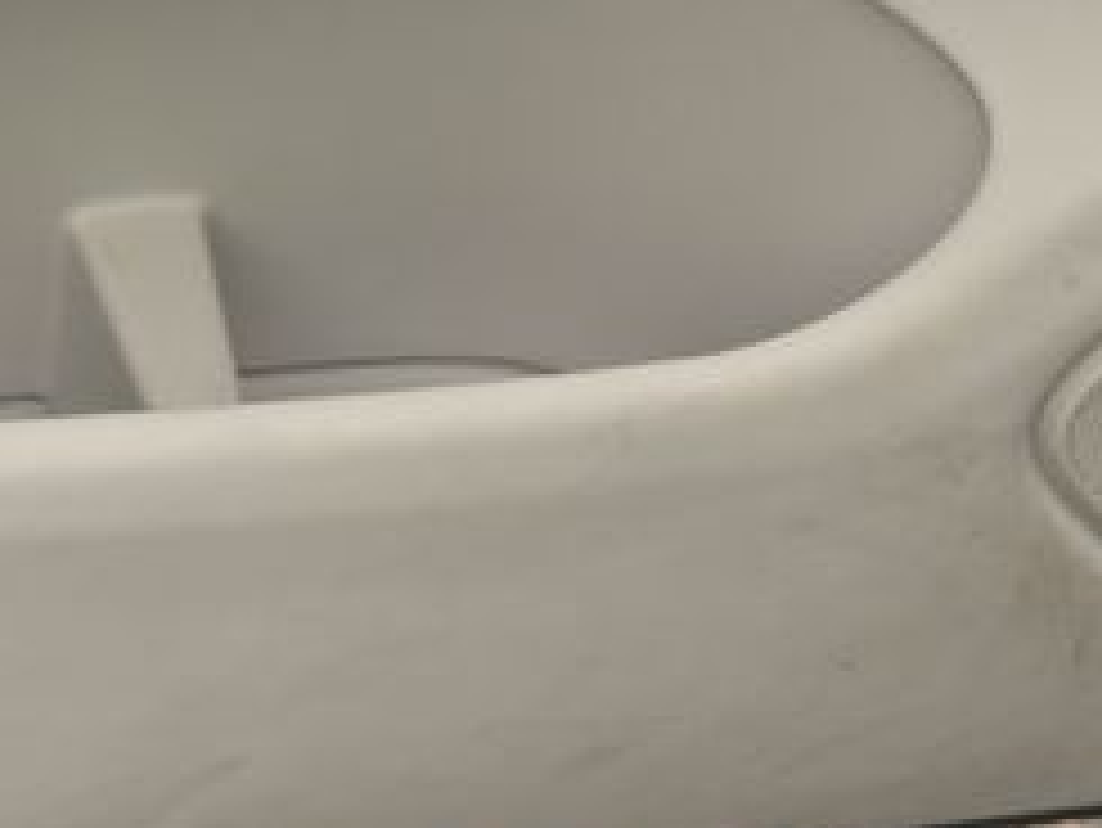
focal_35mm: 150
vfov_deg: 9.4
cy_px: -729
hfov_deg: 12.8
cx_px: -288
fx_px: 4778
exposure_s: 1/119
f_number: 1.4
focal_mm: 6.5
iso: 11
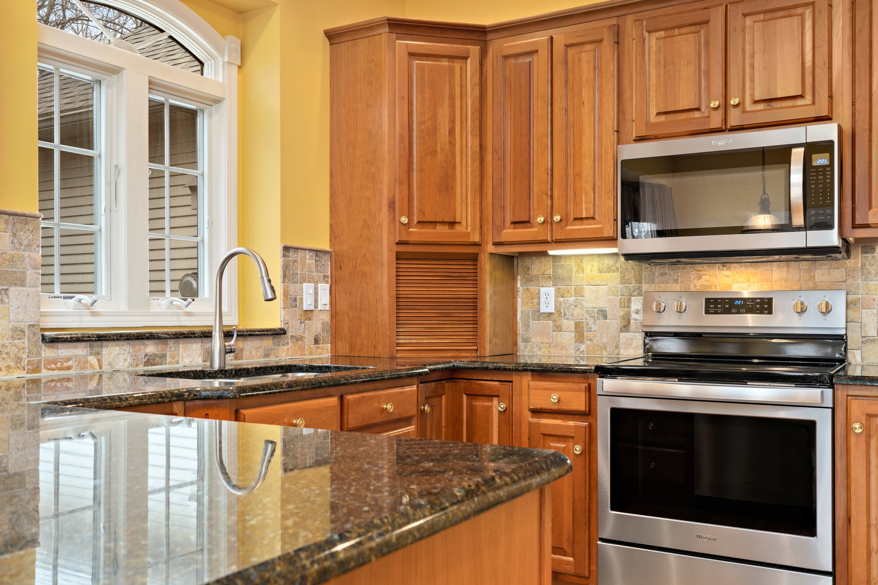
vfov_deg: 38.9
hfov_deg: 55.8
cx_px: 439
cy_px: 292
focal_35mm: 34
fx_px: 829
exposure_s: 1
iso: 320
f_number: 11
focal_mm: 34
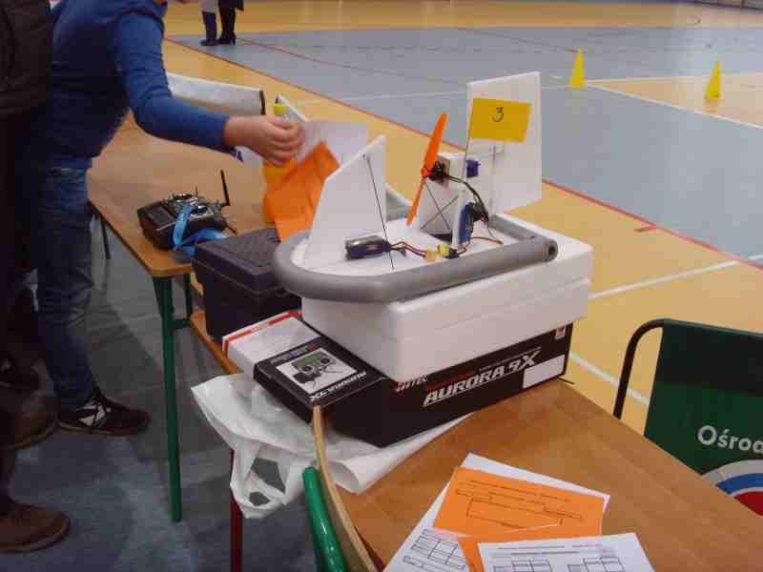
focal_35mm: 39
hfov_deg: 47.9
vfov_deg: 36.8
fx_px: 860
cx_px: 382
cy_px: 286
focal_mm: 6.6
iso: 200
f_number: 3.5
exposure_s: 1/30
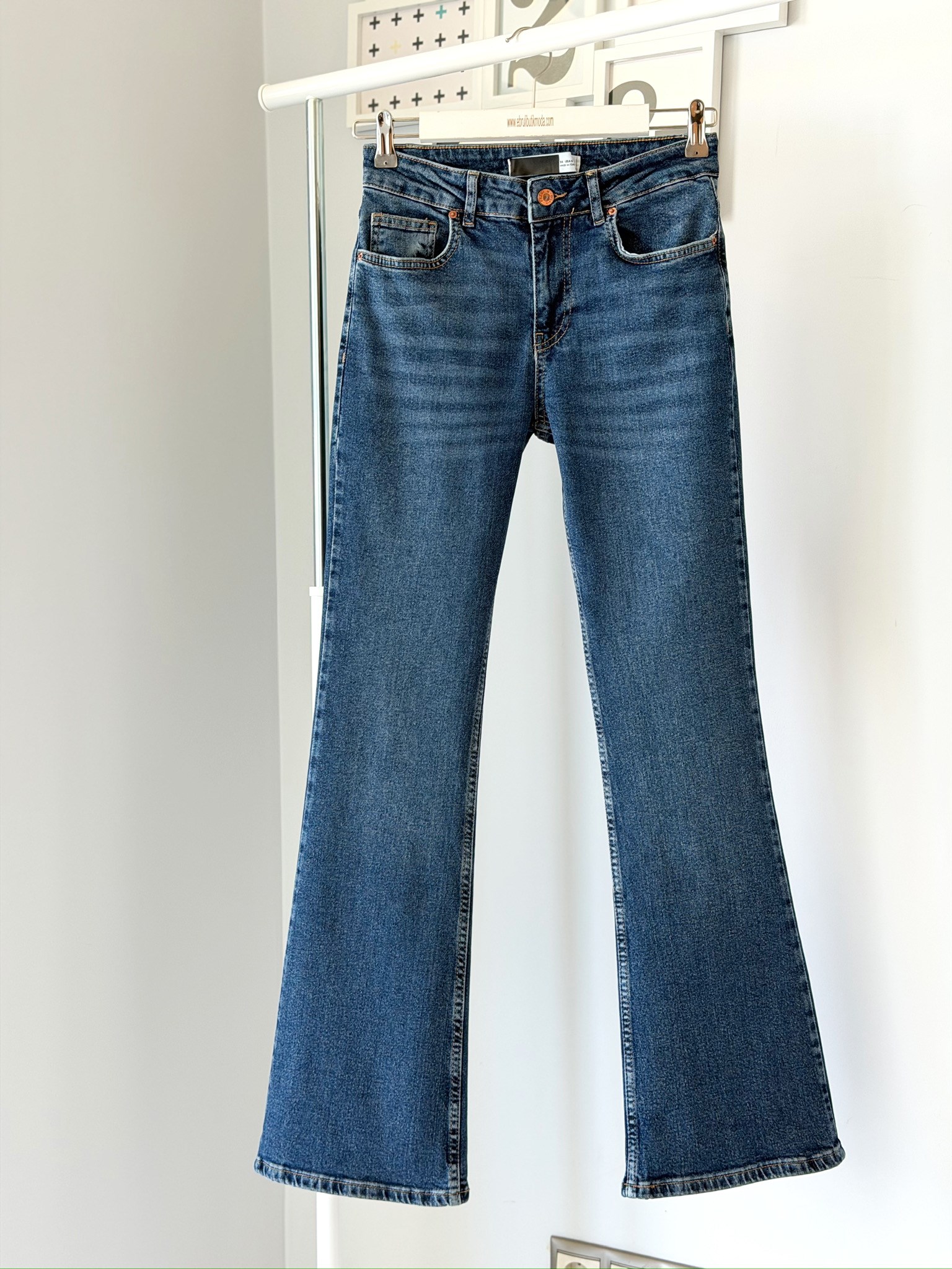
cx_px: 476
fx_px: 1760
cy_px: 634
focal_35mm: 48
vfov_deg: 39.7
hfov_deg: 30.3
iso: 100
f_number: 1.78
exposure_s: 1/95
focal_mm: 6.76
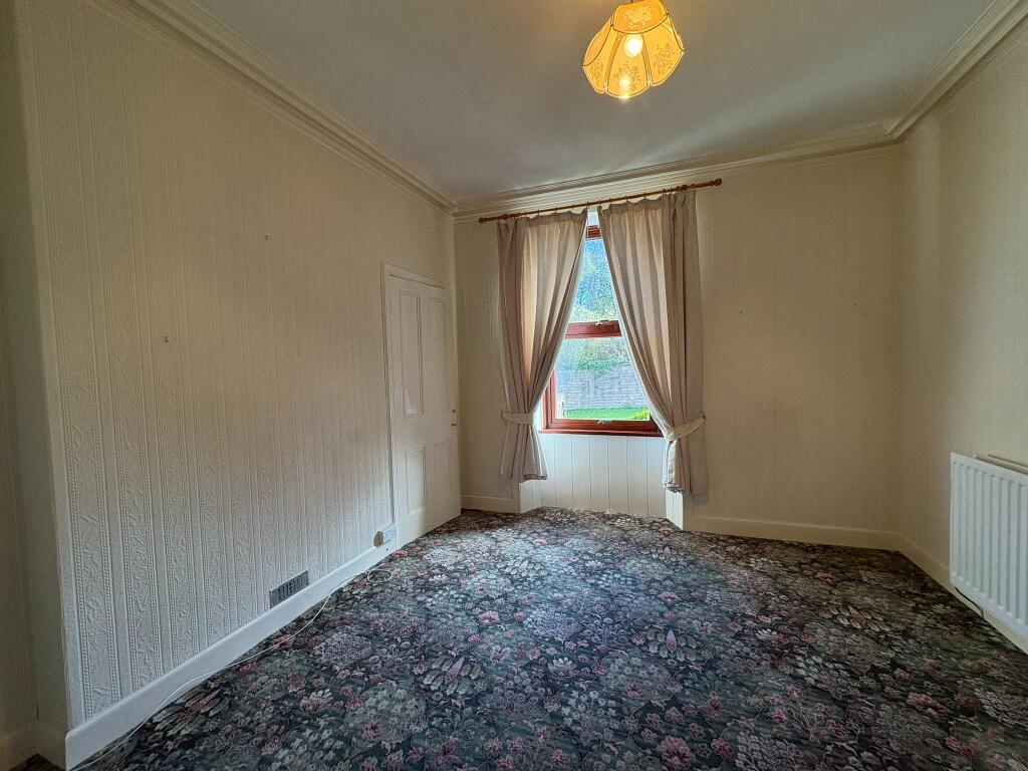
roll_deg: +1.8
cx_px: 514
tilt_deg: -2.4
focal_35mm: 14
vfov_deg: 85.7
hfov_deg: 102.1
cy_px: 386
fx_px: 416
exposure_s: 1/100
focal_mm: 2.22
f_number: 2.2
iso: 125
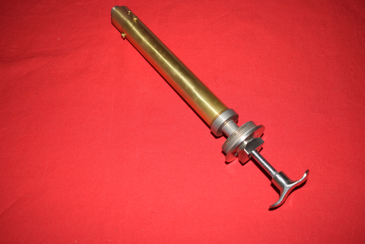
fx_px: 411
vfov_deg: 33.1
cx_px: 182
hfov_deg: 47.9
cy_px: 122
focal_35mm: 40
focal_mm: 27
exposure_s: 1/200
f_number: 5
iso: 400
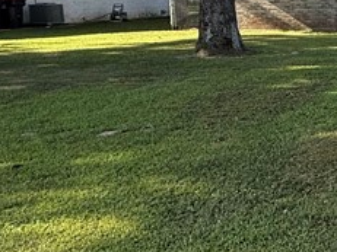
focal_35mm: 62
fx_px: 603
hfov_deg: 22.2
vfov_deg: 23.4
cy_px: 71
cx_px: 570
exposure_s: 1/458
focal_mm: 2.22
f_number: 2.2
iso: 64
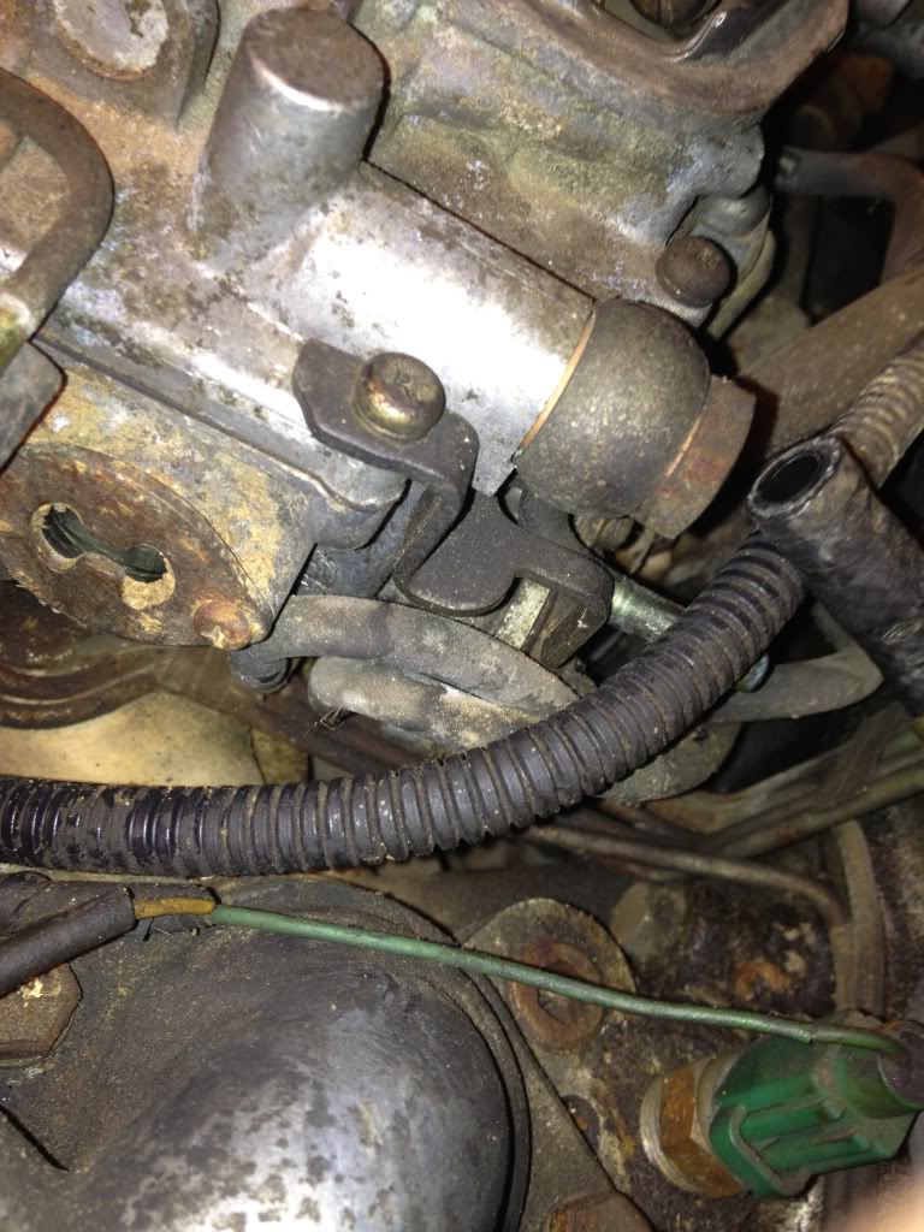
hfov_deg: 40.7
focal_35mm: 35
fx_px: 1246
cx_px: 462
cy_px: 616
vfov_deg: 52.6
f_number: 2.4
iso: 50
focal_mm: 4.3
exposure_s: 1/34
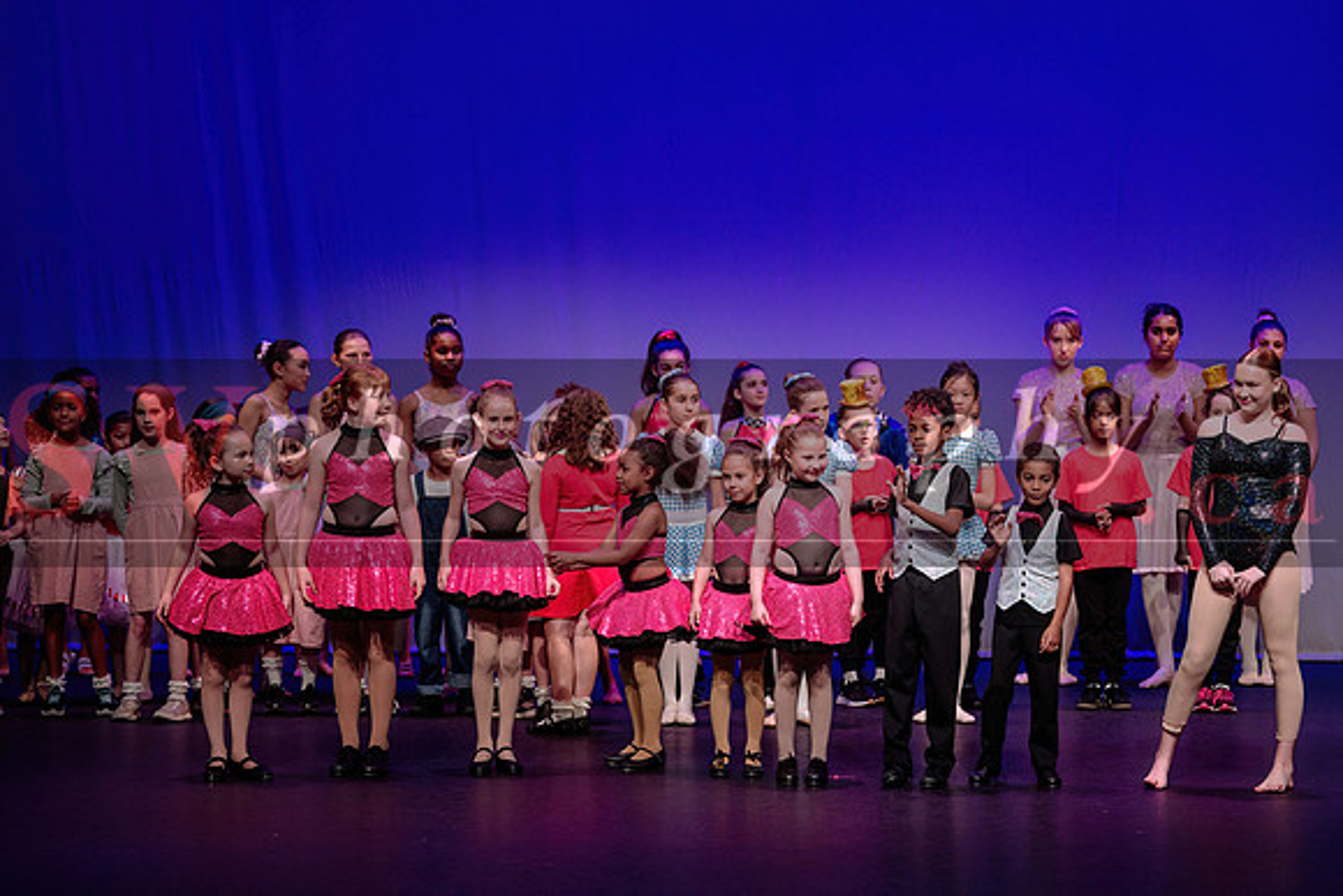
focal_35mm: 130
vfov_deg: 10.6
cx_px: 828
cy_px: 447
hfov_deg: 15.8
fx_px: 4837
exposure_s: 1/640
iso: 1000
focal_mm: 105
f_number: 2.8
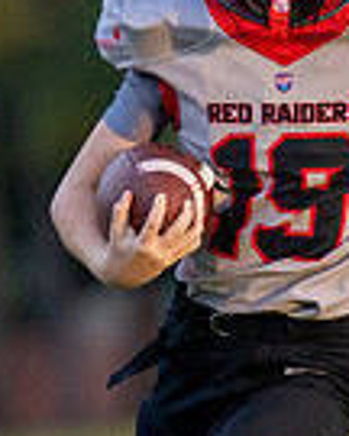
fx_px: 18644
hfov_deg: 1.1
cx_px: 291
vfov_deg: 1.3
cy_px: 354
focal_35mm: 1444
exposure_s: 1/1600
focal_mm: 200
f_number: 2.8
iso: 1000
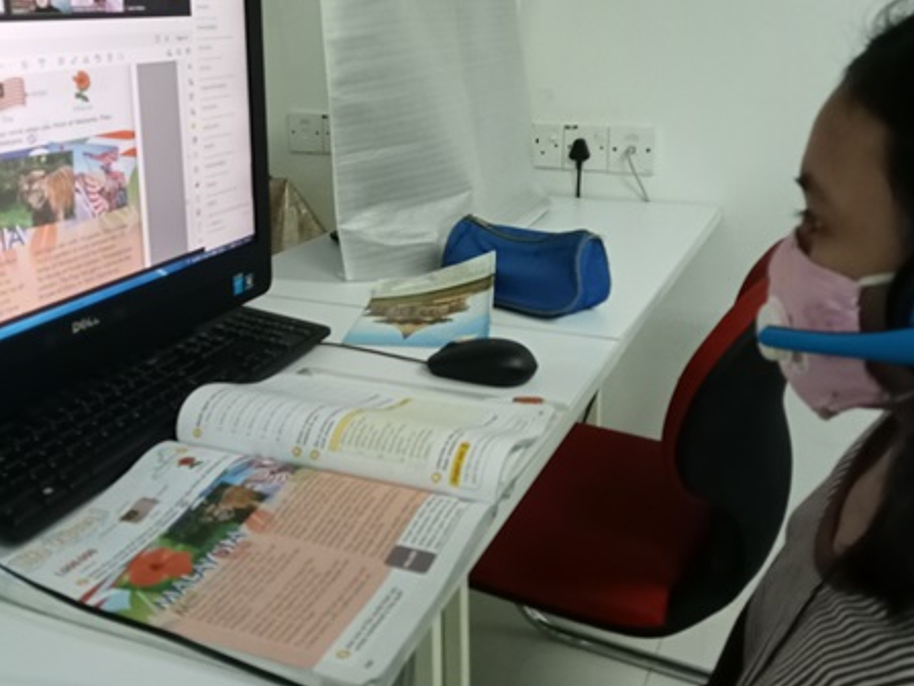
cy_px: 212
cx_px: 384
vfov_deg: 35.5
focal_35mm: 40
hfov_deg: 46.6
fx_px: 1056
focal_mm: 3.46
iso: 677
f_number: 2.2
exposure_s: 1/33.3
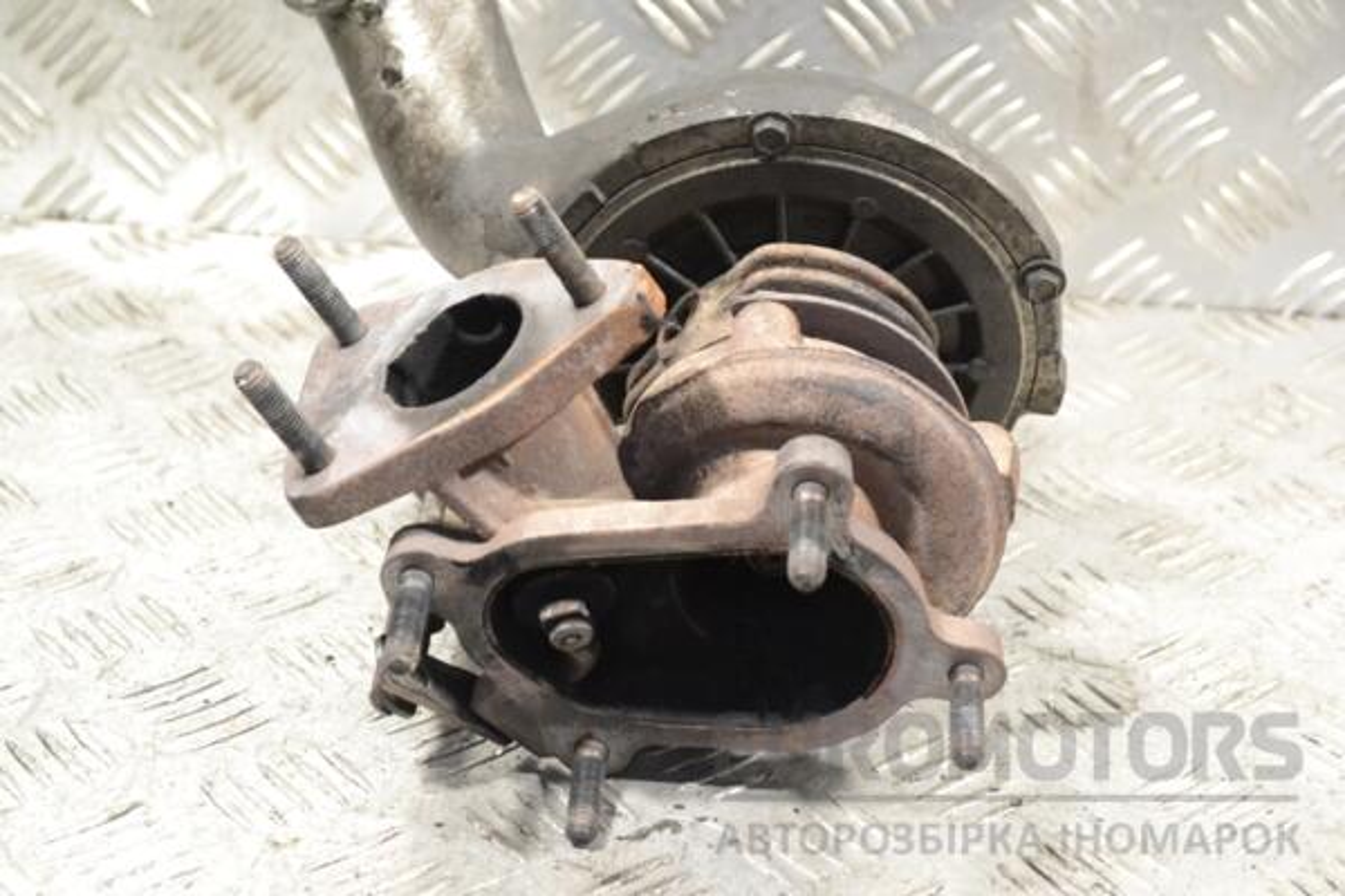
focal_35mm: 69
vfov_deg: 19.7
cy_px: 448
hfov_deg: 29.2
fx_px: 2578
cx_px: 672
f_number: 6.3
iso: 3200
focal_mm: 46
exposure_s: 1/160
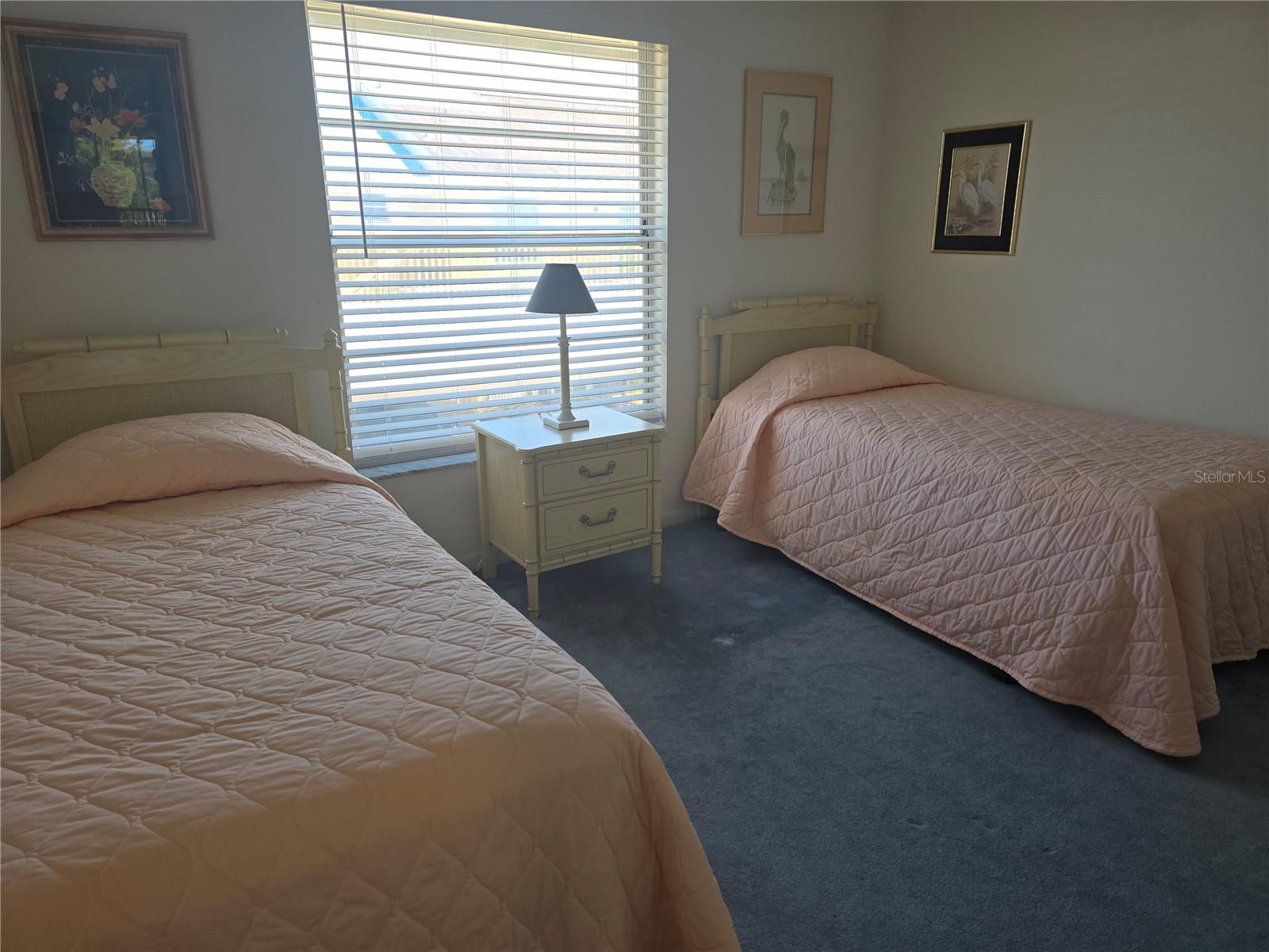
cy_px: 476
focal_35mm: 23
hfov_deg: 73.9
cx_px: 634
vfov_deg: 58.9
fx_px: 843
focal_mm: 6.3
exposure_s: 1/120
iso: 20
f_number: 1.7
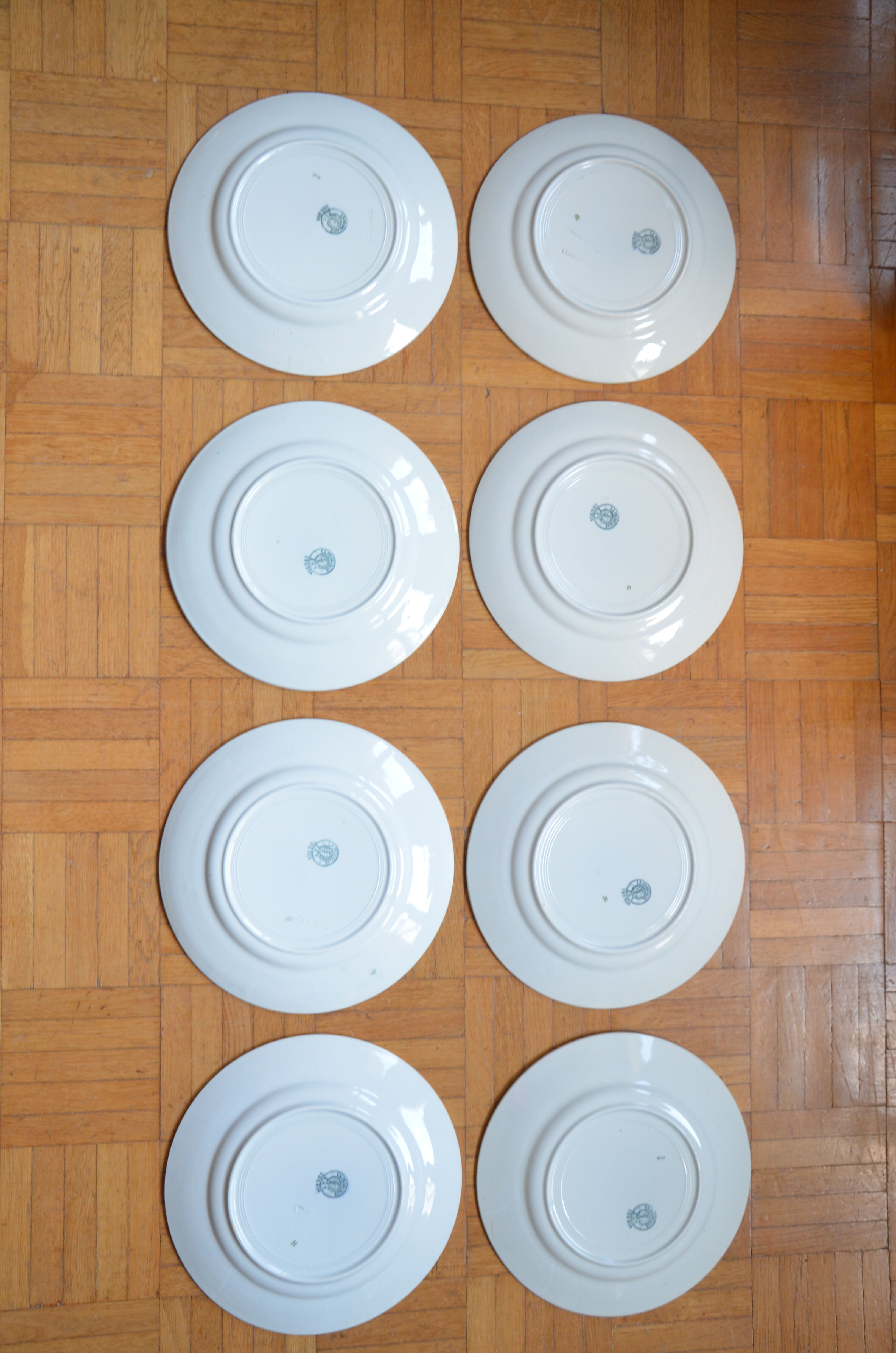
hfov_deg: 36.7
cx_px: 448
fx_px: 1350
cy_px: 676
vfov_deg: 53.2
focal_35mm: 36
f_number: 5.6
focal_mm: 24
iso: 500
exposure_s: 1/60
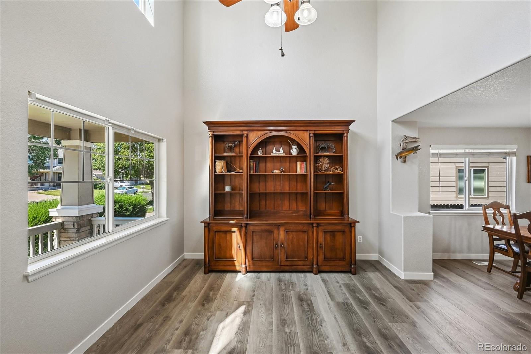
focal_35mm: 14
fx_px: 206
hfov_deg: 104.3
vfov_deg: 81.2
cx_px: 266
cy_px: 177
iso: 400
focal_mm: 14
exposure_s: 1/50
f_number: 10
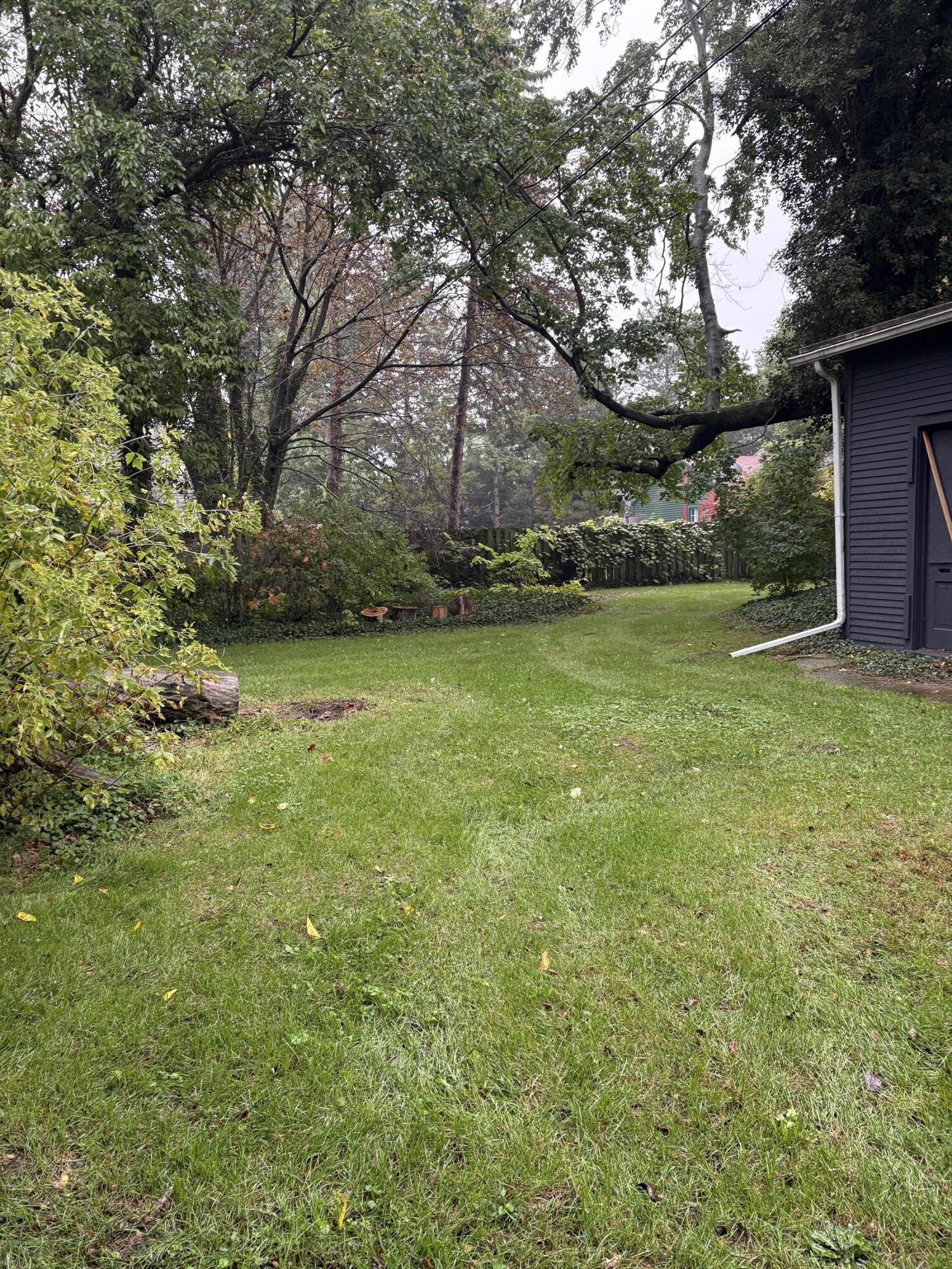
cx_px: 476
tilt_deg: -6.0
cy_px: 634
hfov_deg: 53.1
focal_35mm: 26
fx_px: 953
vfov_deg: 67.3
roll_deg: +1.2
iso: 160
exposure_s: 1/60
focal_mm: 5.96
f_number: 1.6
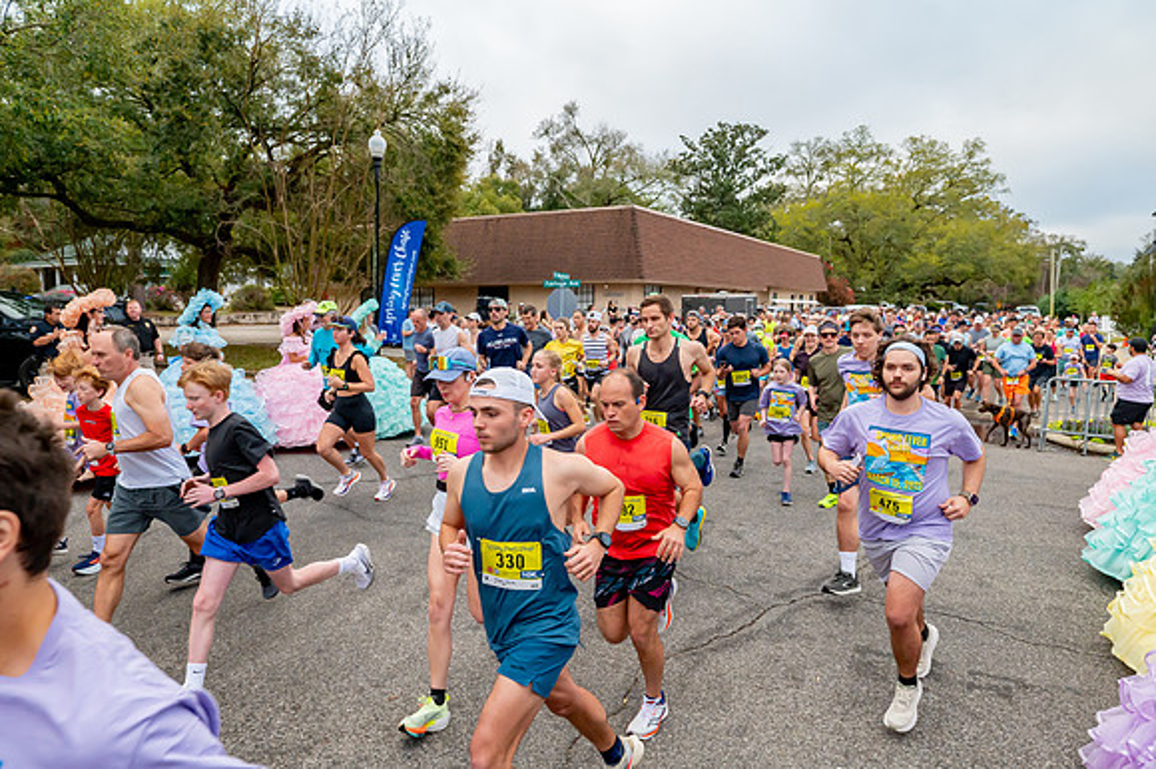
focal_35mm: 24
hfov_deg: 73.8
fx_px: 770
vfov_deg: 53.1
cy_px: 384
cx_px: 578
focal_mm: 24
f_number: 6.3
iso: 2000
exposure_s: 1/800
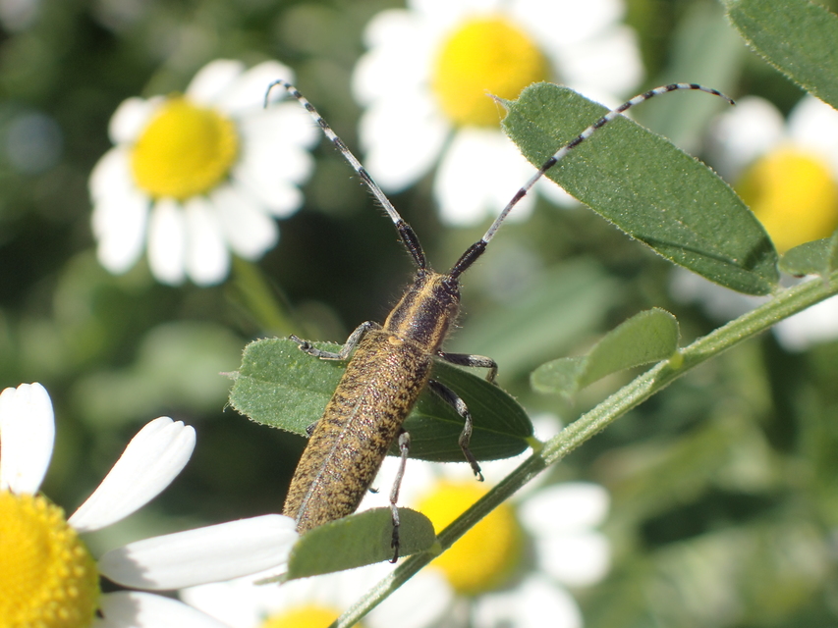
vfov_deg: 14.8
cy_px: 314
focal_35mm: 100
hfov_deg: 19.6
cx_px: 419
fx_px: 2421
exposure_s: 1/400
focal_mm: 18
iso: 100
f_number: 4.9
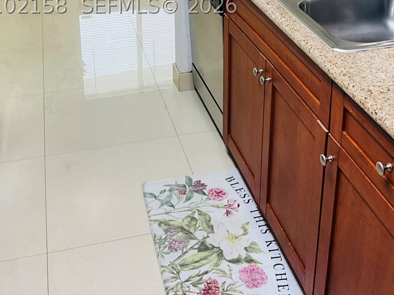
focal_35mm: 52
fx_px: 592
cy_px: 6
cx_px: 211
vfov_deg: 26.6
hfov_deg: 36.8
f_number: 1.8
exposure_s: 1/60
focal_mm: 3
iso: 80
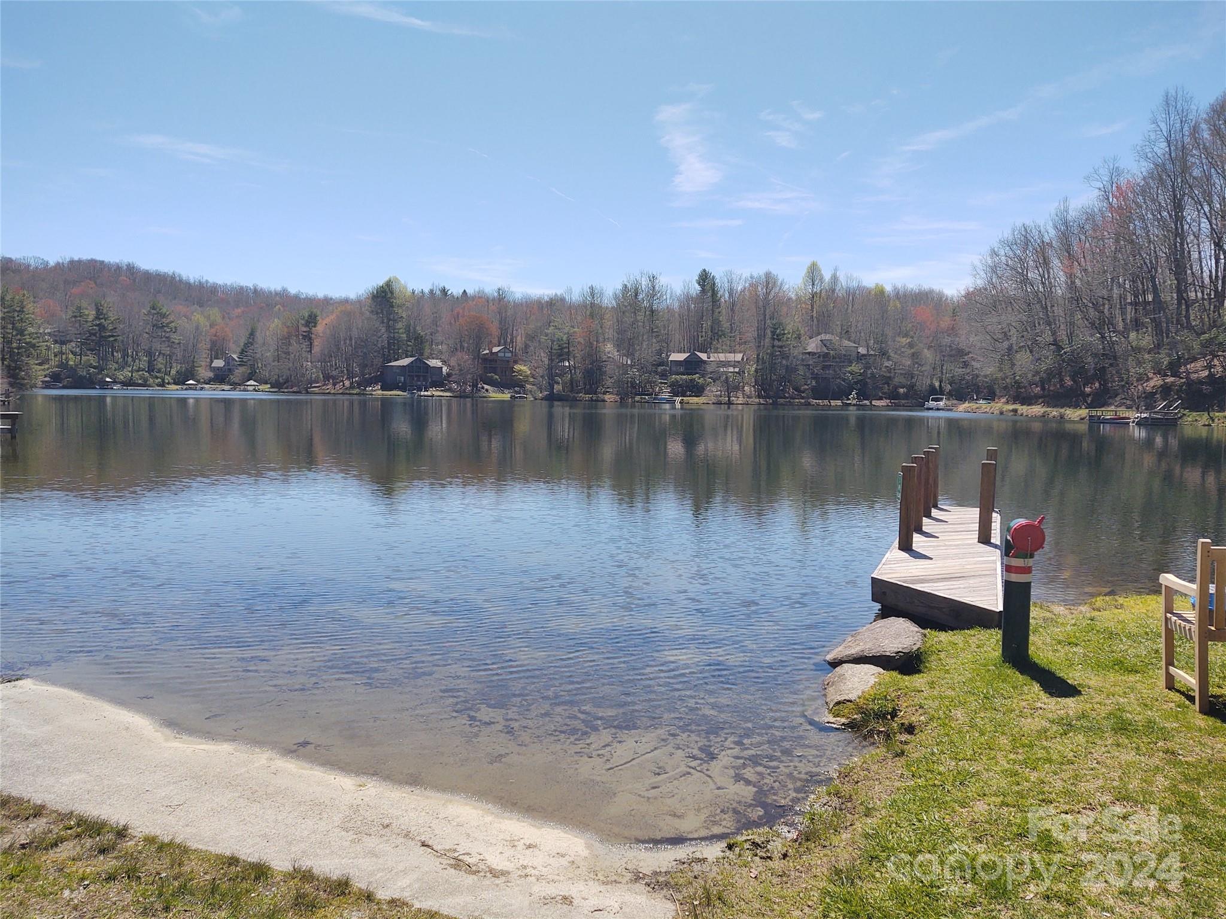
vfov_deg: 51.4
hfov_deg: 65.3
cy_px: 460
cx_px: 613
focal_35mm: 27
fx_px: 956
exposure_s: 1/4660
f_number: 1.7
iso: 100
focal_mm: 4.75
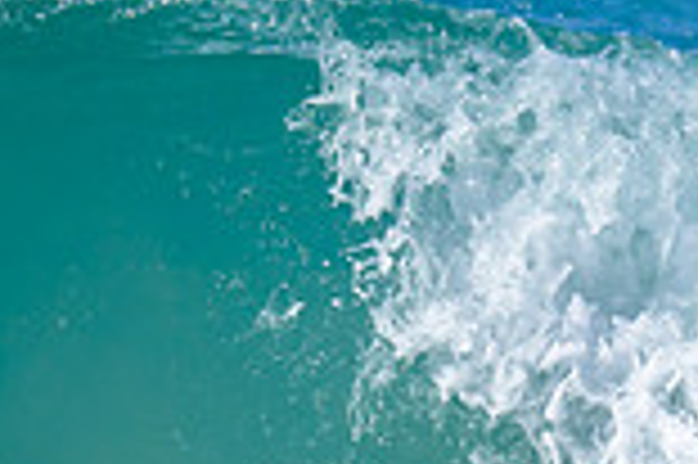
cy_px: 312
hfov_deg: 0.5
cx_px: 1290
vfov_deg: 0.3
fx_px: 79739
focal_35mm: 4117
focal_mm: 800
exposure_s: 1/2000
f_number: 6.3
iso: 400
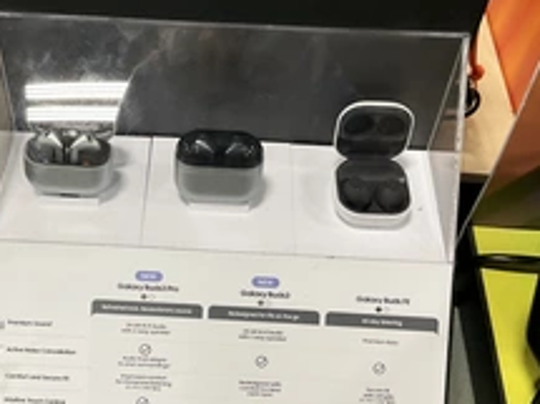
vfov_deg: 27.0
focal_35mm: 54
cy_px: 166
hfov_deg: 35.3
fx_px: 842
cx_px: 198
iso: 160
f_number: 1.8
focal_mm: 3
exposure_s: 1/60
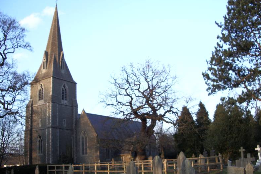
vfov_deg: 35.9
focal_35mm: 37
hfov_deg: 51.9
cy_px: 92
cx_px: 130
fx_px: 268
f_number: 2.6
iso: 50
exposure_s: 1/100
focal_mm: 5.8
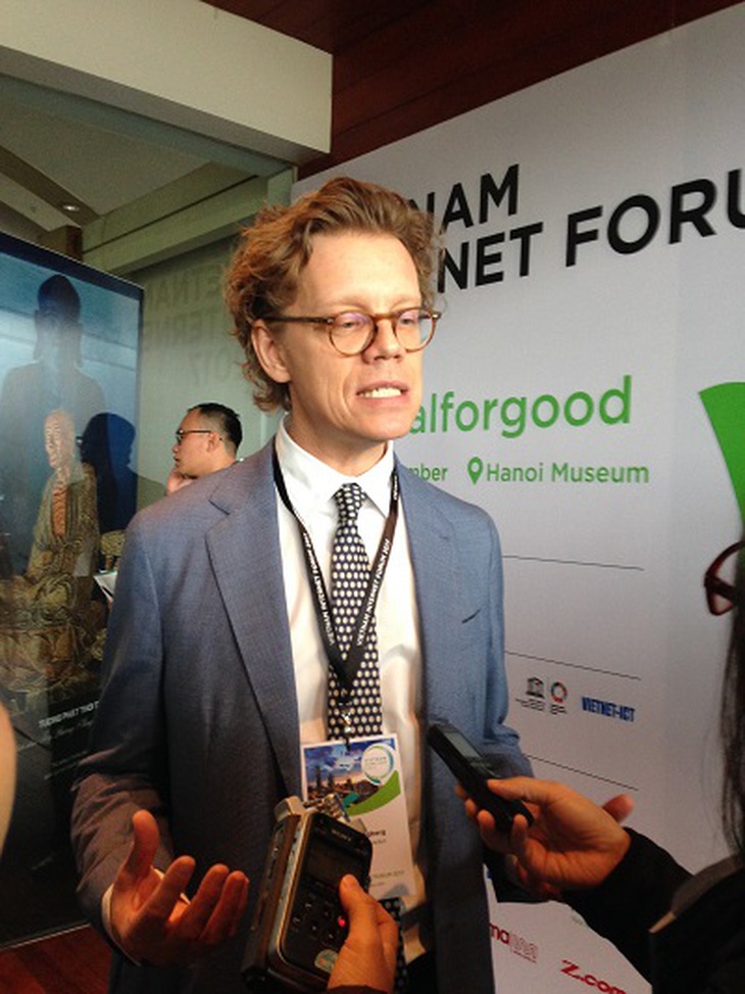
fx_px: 947
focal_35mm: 33
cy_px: 497
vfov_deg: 55.3
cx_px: 372
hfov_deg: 43.0
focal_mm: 4.12
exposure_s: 1/20
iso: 125
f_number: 2.4
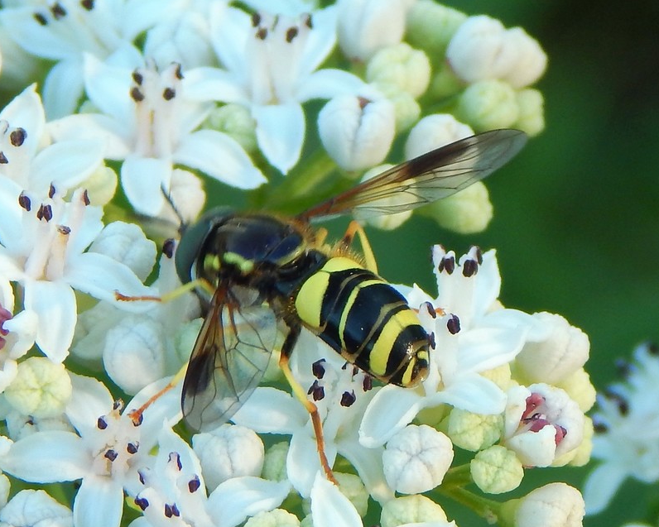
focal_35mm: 137
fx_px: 2672
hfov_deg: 14.1
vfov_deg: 11.3
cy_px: 264
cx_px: 329
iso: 125
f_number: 4.8
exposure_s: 1/125
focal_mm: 23.4
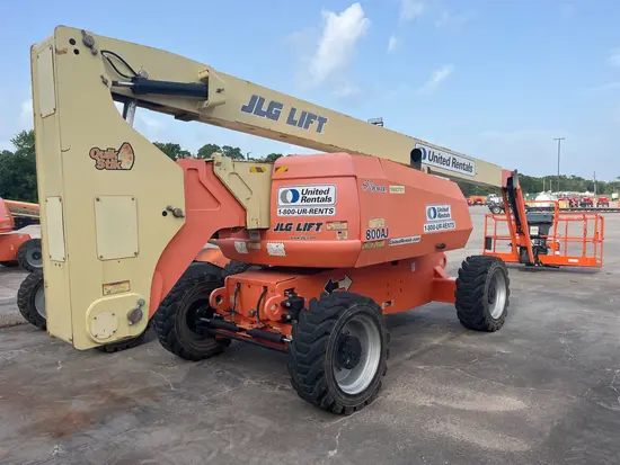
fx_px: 466
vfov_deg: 53.1
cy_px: 232
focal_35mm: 26
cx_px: 310
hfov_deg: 67.3
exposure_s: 1/1862
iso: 50
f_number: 1.6
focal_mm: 5.1
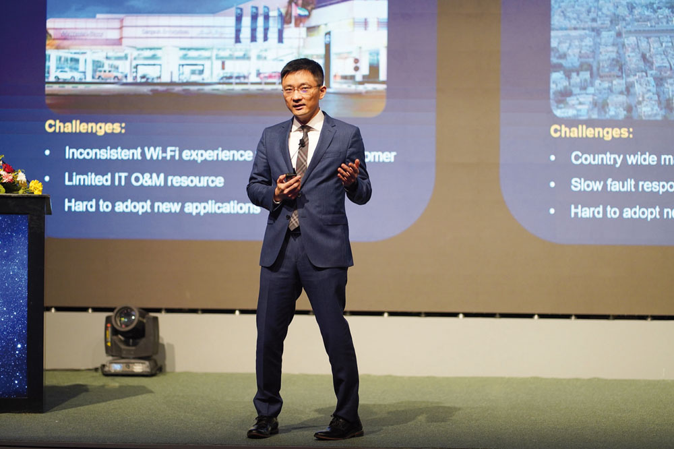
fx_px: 1591
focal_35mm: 85
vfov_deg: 16.1
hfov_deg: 23.9
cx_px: 337
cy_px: 224
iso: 800
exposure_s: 1/160
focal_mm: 85
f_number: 1.8
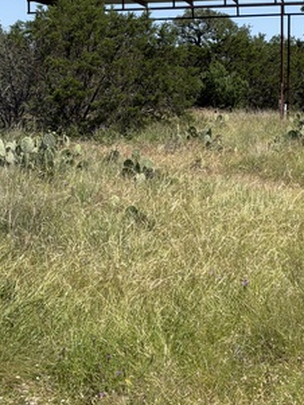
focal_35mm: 102
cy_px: 59
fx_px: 1194
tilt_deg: +2.0
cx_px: 227
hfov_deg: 14.5
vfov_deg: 19.0
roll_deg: -1.4
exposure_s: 1/5208
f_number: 1.78
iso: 64
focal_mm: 6.76
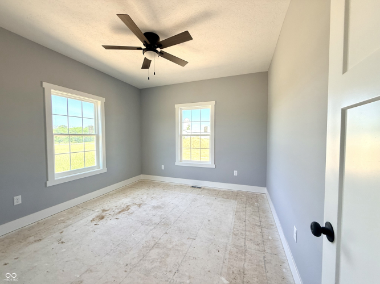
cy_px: 142
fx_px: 154
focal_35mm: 14
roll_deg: -0.2
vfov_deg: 85.7
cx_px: 190
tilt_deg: -3.0
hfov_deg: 102.1
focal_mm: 2.22
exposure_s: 1/100
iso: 64
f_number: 2.2
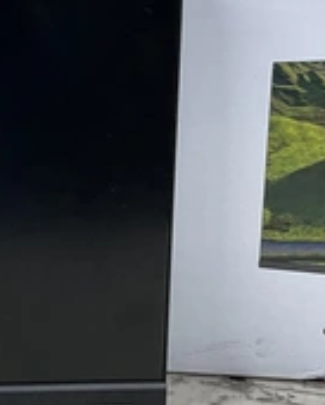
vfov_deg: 15.5
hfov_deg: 12.4
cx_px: 85
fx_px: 1490
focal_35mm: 124
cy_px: 136
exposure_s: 1/120
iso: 50
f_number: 1.8
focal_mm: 3
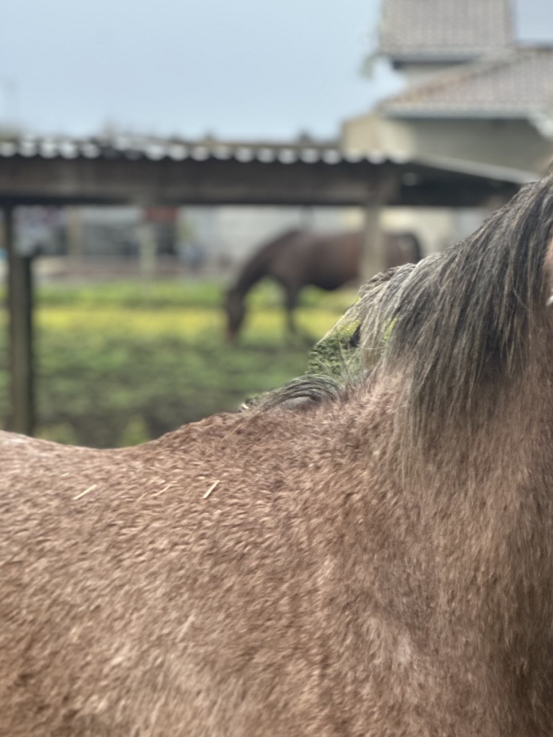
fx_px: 2747
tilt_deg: -9.6
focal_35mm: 129
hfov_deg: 11.4
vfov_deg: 15.2
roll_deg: -0.7
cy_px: 550
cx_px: 461
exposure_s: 1/121
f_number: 2.8
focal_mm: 9
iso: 64
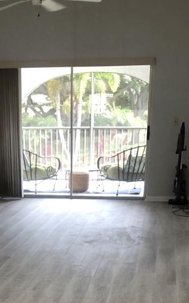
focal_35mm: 65
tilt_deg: -21.3
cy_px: 321
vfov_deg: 29.0
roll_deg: +0.5
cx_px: 43
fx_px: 536
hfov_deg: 19.8
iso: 40
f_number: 1.8
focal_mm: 4
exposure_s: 1/15
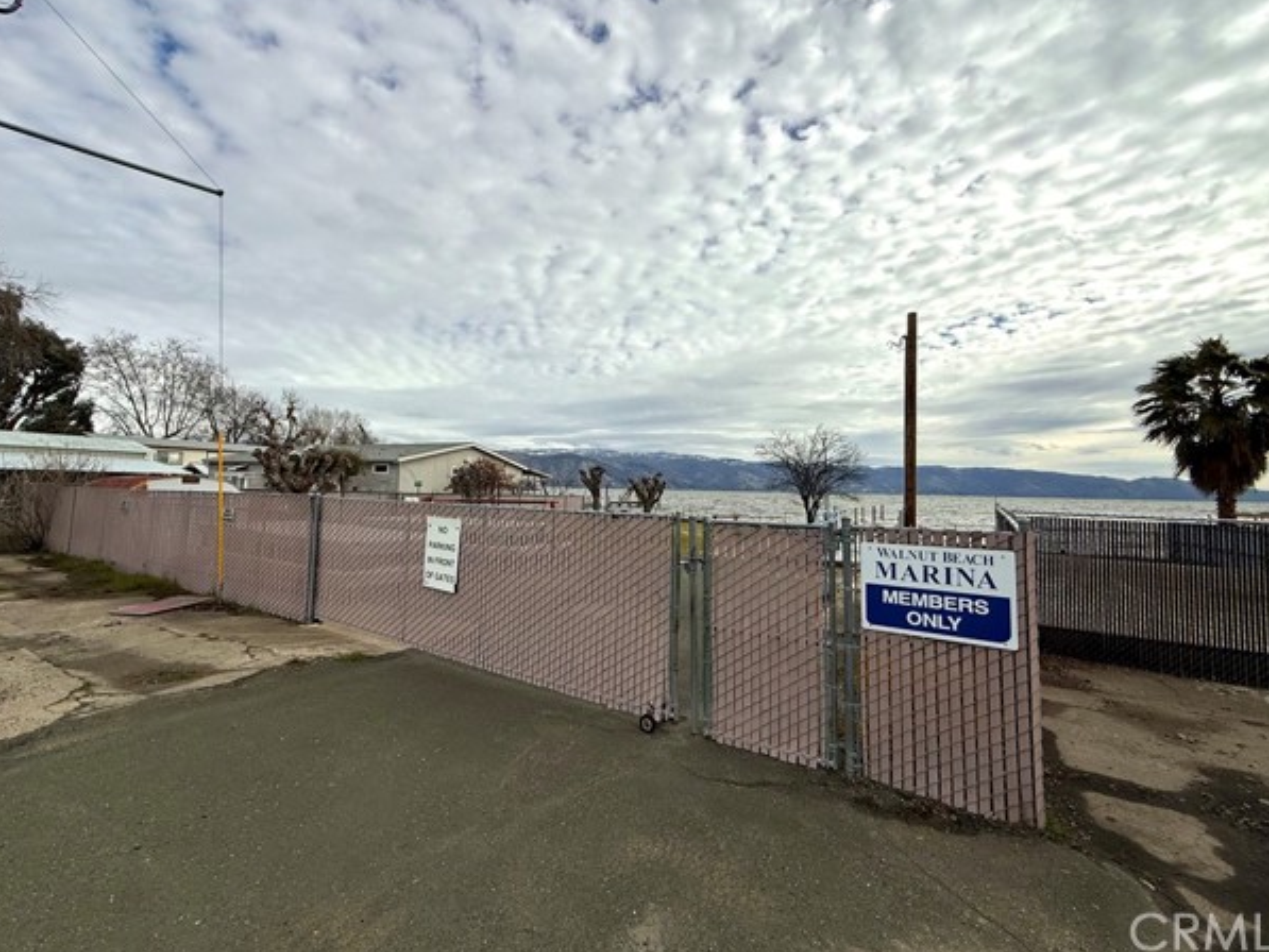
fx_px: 550
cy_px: 453
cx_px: 636
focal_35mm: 15
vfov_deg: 81.7
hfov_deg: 98.2
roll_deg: -2.2
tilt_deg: +3.9
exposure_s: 1/4425
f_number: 2.2
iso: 50
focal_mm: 2.22
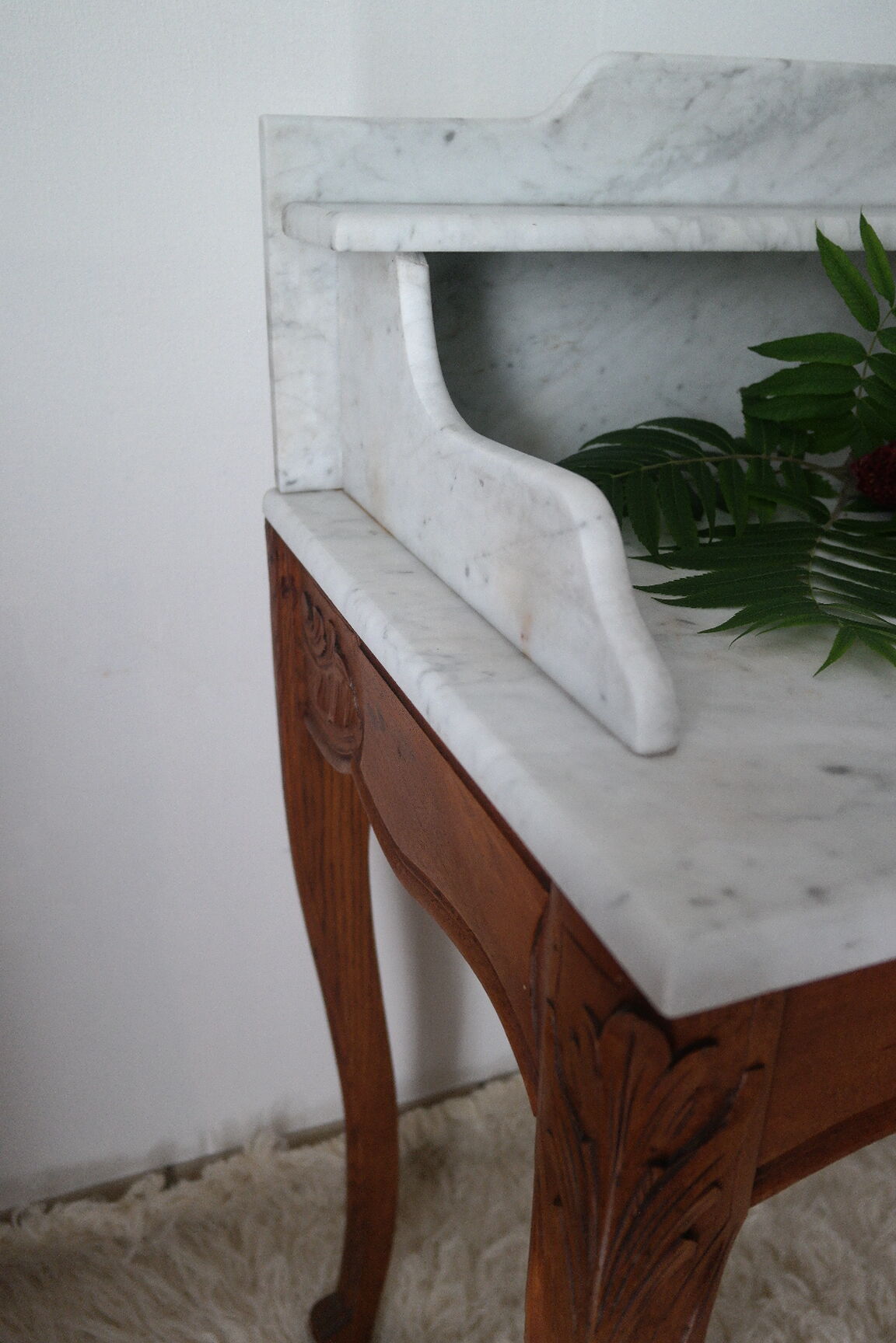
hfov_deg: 43.6
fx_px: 1120
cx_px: 448
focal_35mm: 30
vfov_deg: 61.9
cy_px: 672
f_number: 3.5
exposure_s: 1/40
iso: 400
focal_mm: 20
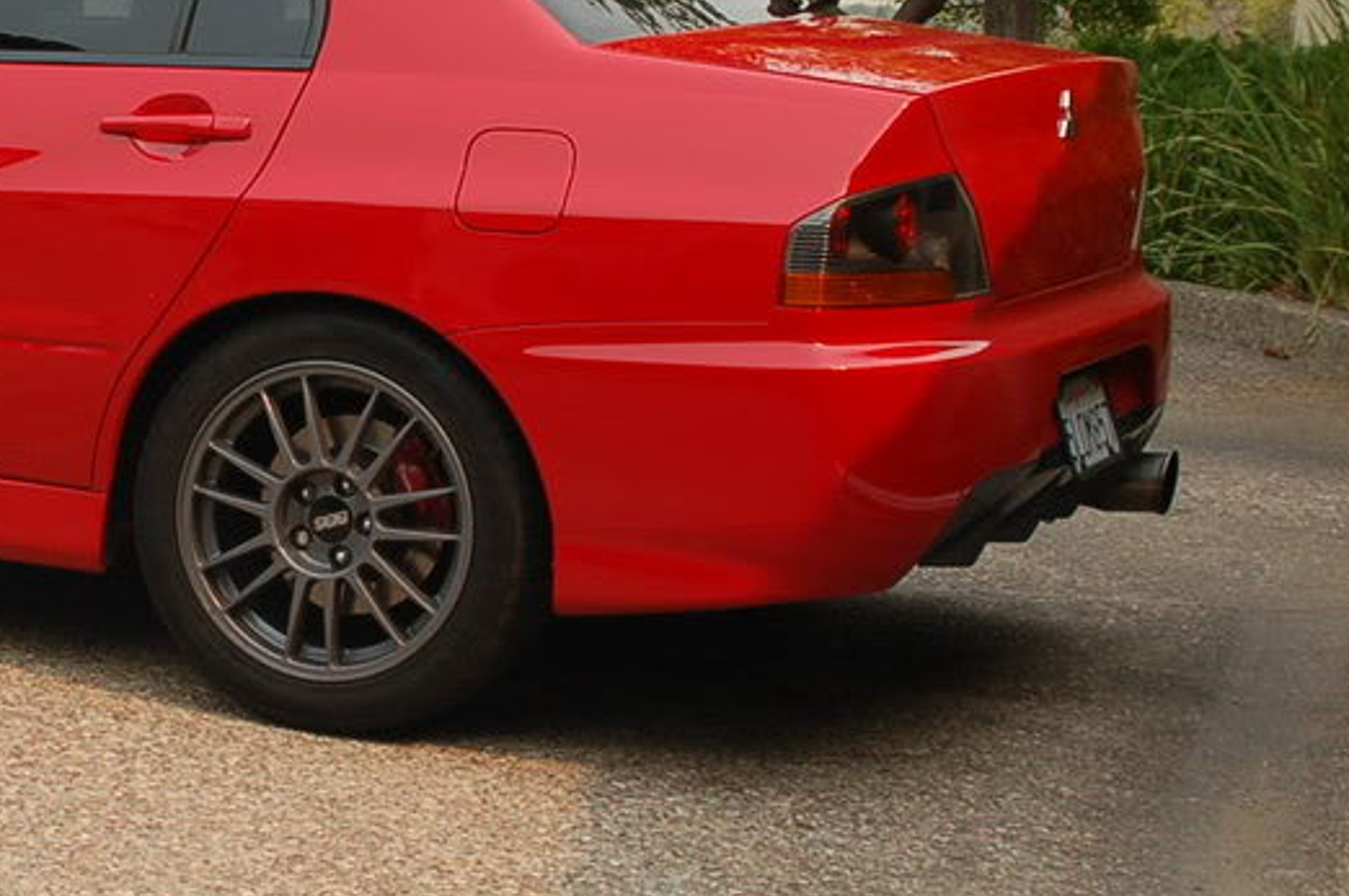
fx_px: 3968
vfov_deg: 12.9
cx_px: 65
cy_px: 368
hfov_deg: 18.9
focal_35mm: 106
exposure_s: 1/250
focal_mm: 36
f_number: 10
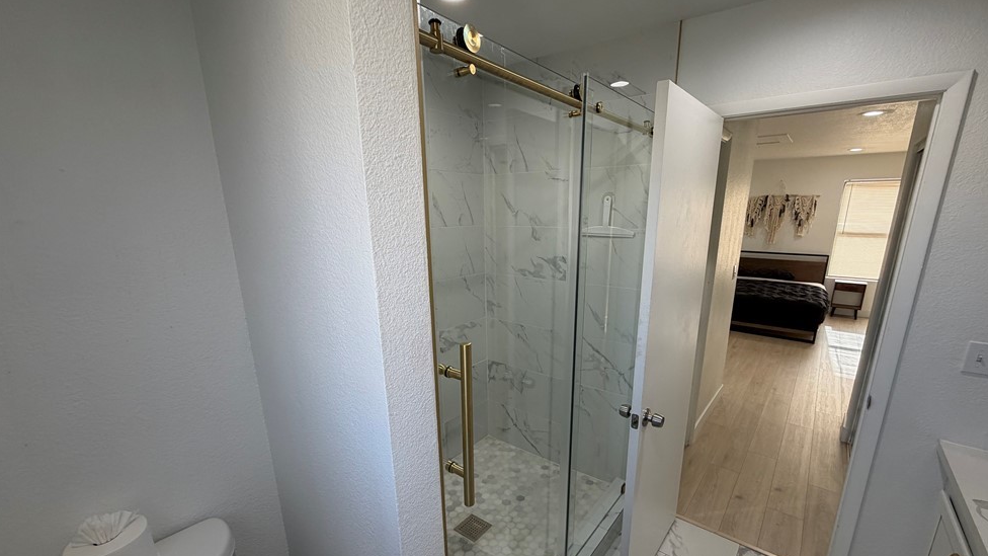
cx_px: 512
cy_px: 319
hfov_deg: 99.3
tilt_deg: -14.6
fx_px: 419
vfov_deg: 66.7
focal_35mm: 16
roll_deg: -0.1
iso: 160
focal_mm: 2.22
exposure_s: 1/121
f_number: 2.2
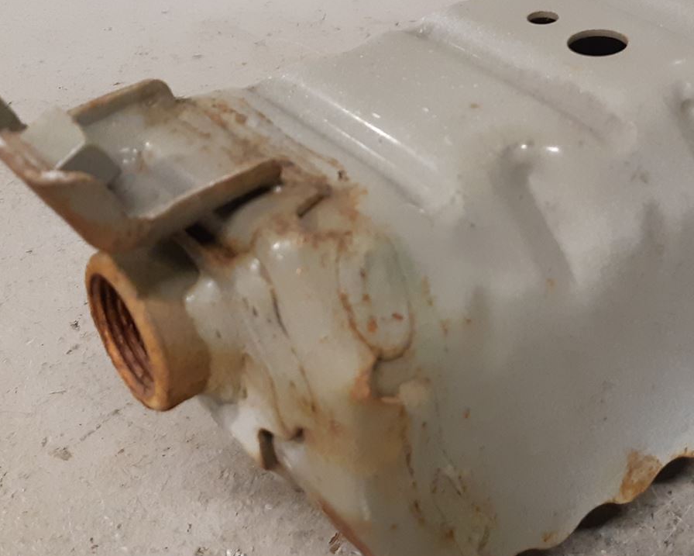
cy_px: 219
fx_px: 1191
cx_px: 545
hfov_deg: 31.7
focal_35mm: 58
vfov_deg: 26.2
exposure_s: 1/50
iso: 200
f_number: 1.7
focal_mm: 3.93
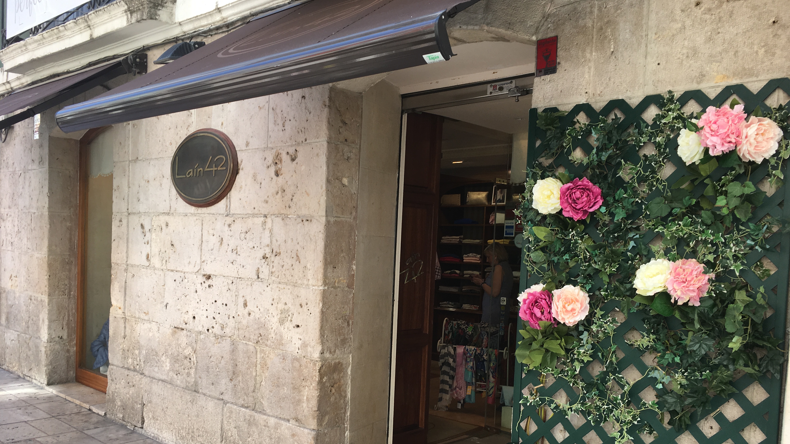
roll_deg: -1.9
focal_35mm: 32
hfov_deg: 61.0
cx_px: 394
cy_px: 283
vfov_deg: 36.4
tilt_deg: -2.8
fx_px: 670
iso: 25
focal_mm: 4.15
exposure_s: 1/242
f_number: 2.2
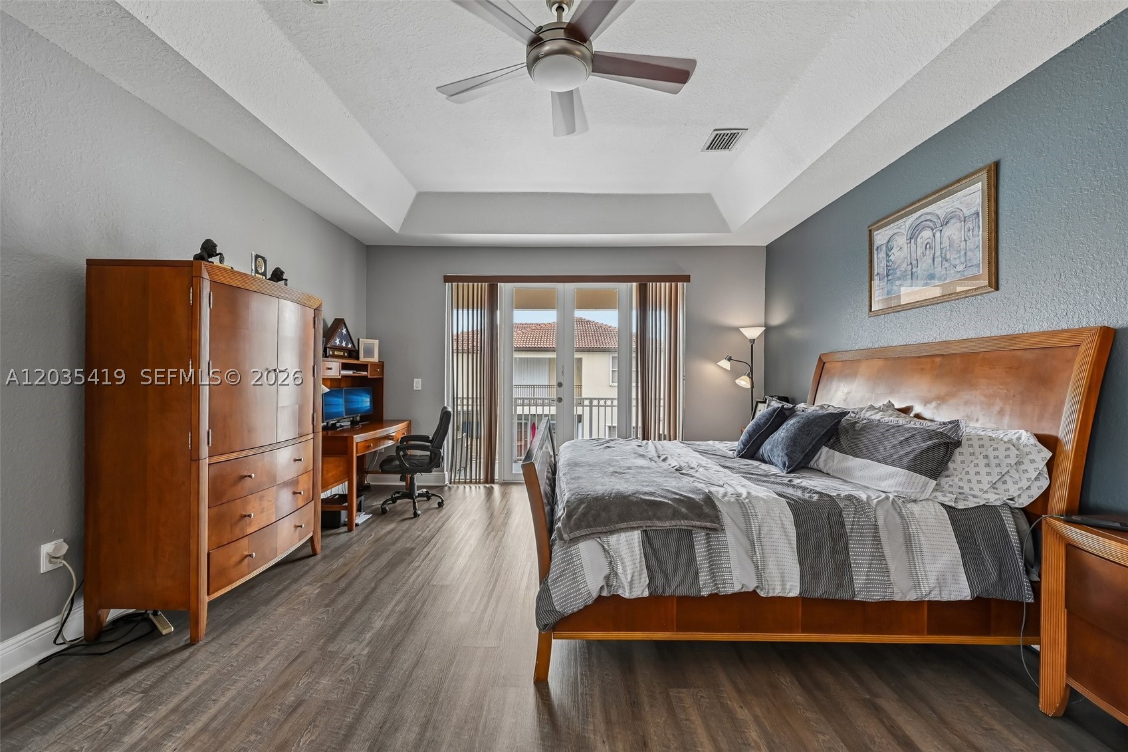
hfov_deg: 104.3
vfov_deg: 81.2
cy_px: 376
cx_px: 564
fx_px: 439
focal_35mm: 14
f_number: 8
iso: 100
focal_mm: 14
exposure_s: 1/25
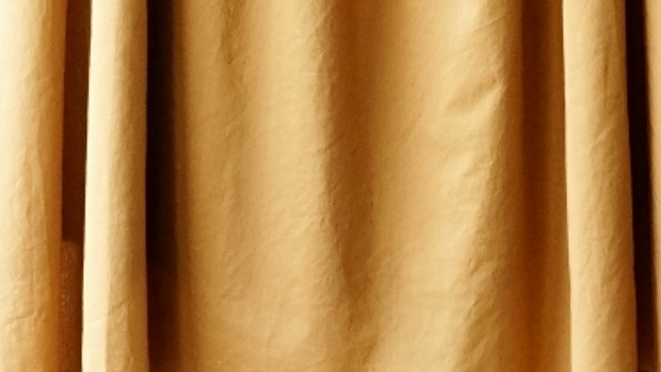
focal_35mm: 137
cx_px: 110
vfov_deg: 8.3
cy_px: -449
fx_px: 2401
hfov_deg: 15.6
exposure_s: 1/40
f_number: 10
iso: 800
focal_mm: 30
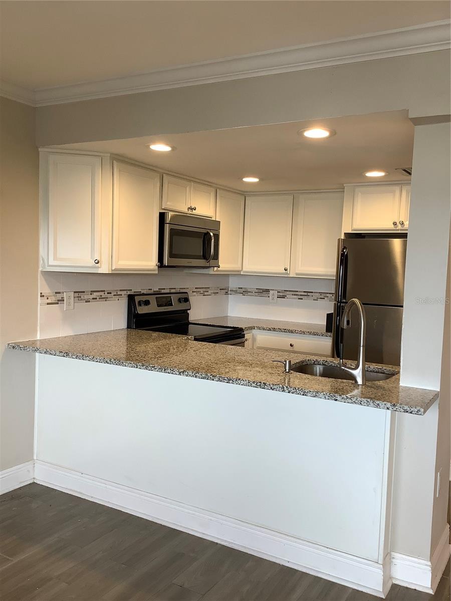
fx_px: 539
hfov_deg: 45.4
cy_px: 300
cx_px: 226
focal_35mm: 31
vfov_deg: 58.4
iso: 64
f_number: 2.4
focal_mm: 3.3
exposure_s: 1/60
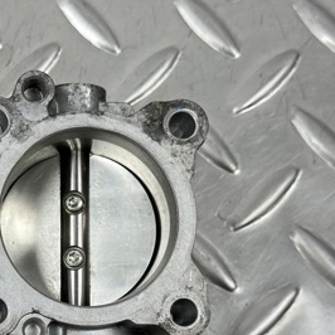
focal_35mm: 102
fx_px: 1117
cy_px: 281
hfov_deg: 16.8
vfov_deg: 16.9
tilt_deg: -80.1
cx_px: 25
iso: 80
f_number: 1.78
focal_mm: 6.86
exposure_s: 1/100
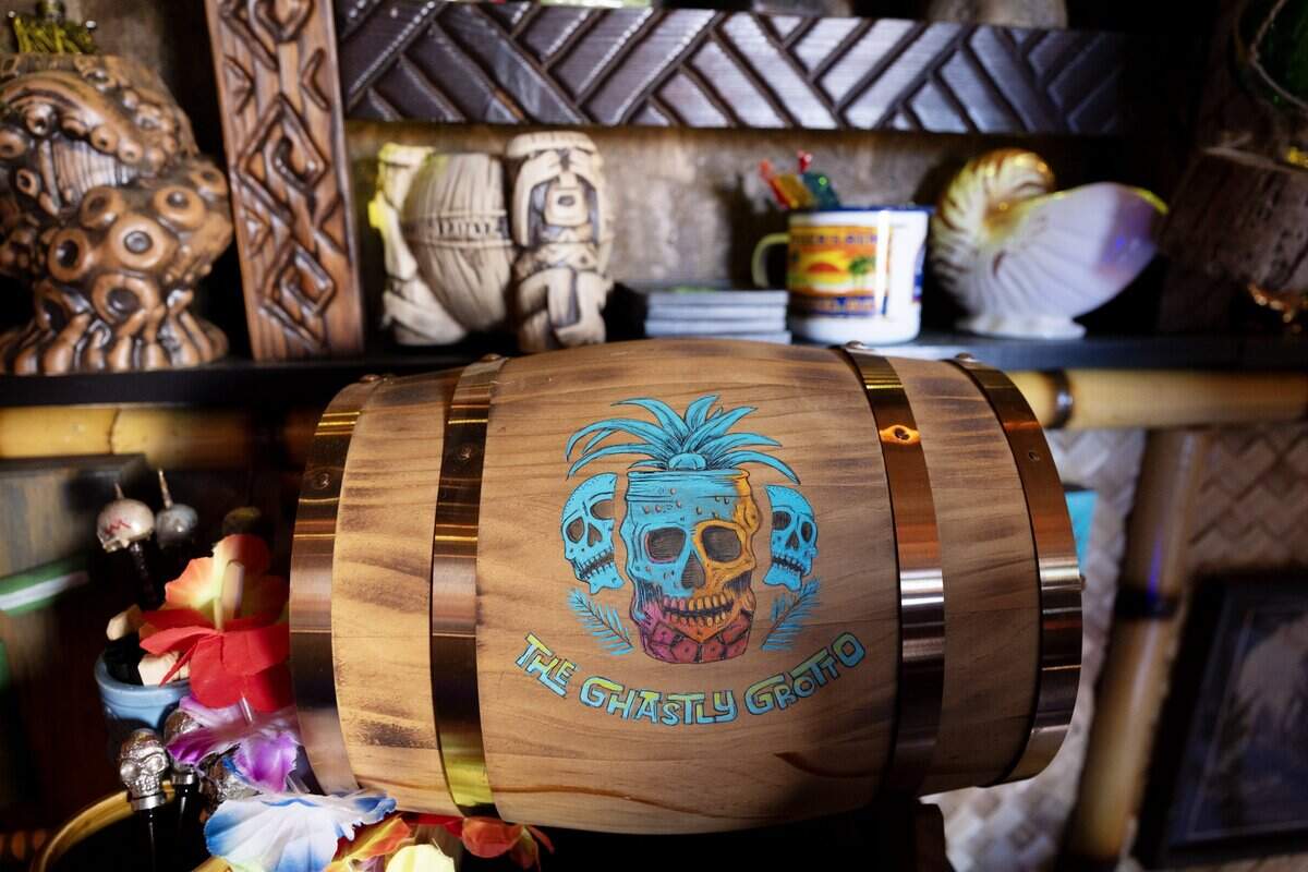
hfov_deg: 73.7
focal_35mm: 24
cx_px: 654
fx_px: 872
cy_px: 436
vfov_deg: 53.1
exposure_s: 1/50
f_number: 5
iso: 800
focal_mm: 24
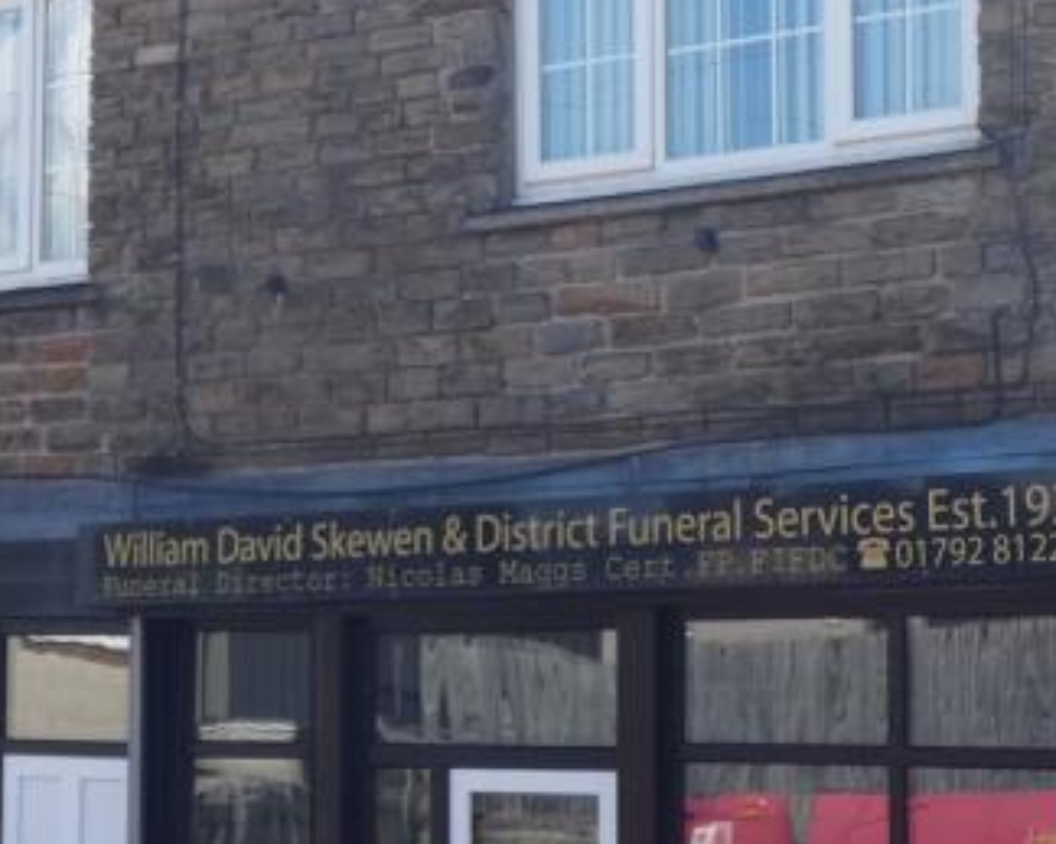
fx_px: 3374
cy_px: 404
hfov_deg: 17.8
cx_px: 407
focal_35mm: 108
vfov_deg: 14.3
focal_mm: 6.2
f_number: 3.4
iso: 80
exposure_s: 1/400
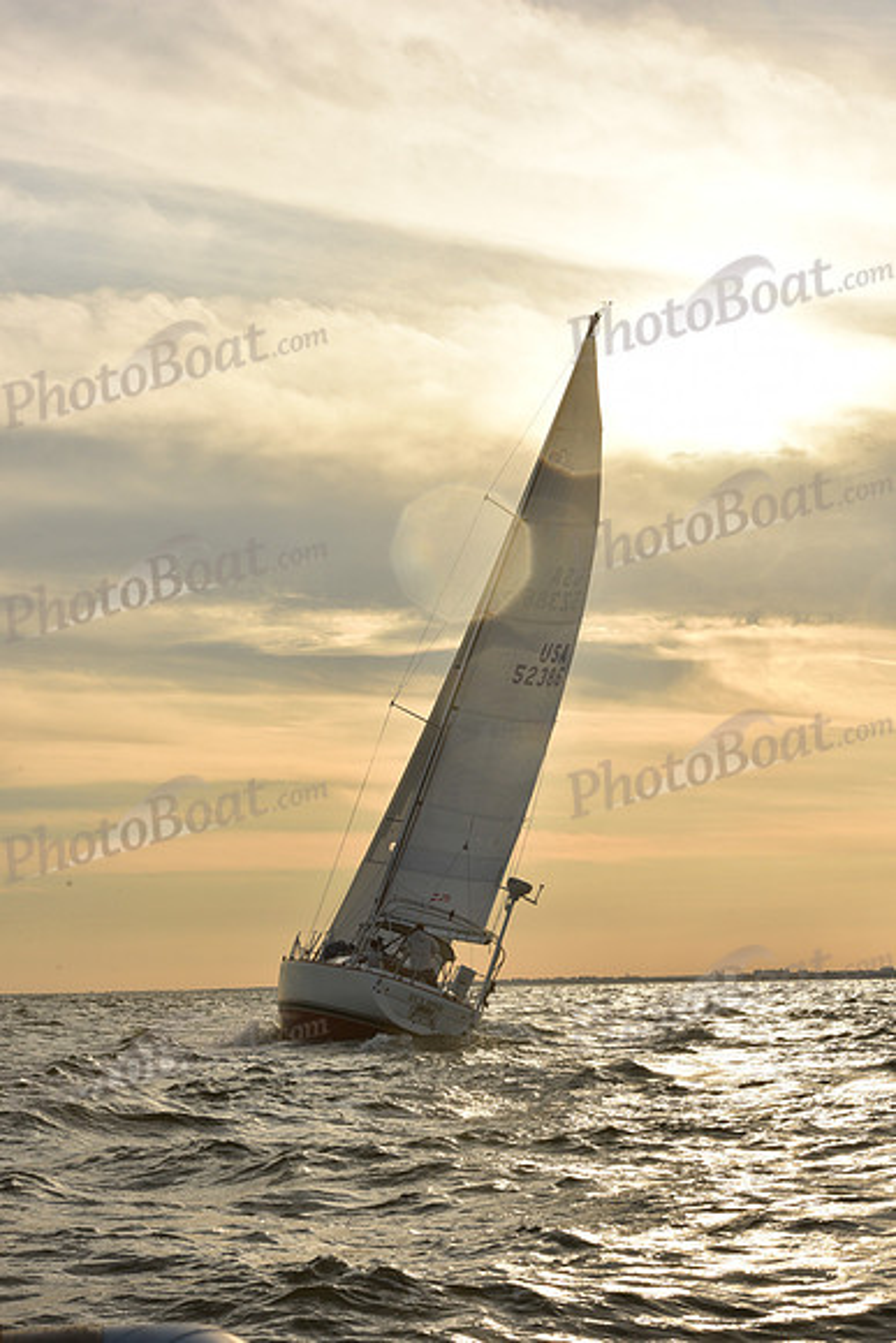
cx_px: 448
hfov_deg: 19.5
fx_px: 2612
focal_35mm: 70
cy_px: 672
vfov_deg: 28.8
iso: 250
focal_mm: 70
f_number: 16
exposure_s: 1/400
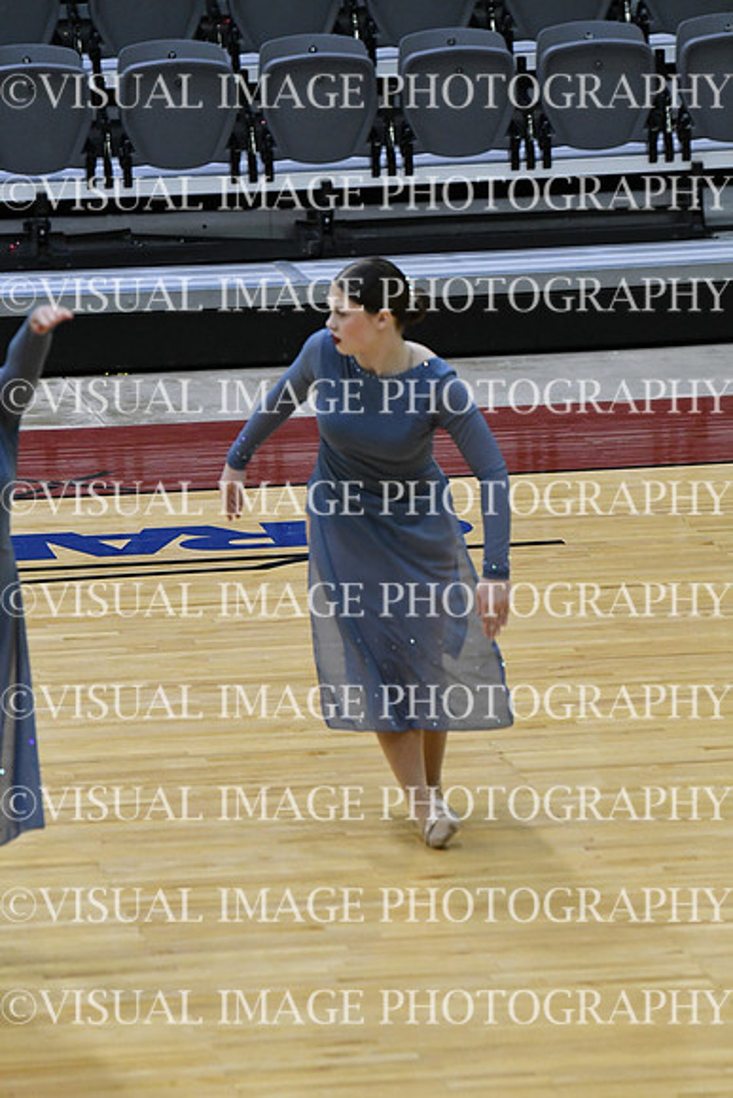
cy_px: 549
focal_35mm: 255
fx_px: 7783
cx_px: 366
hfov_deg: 5.4
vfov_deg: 8.1
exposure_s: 1/500
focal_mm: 170
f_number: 4
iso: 5000
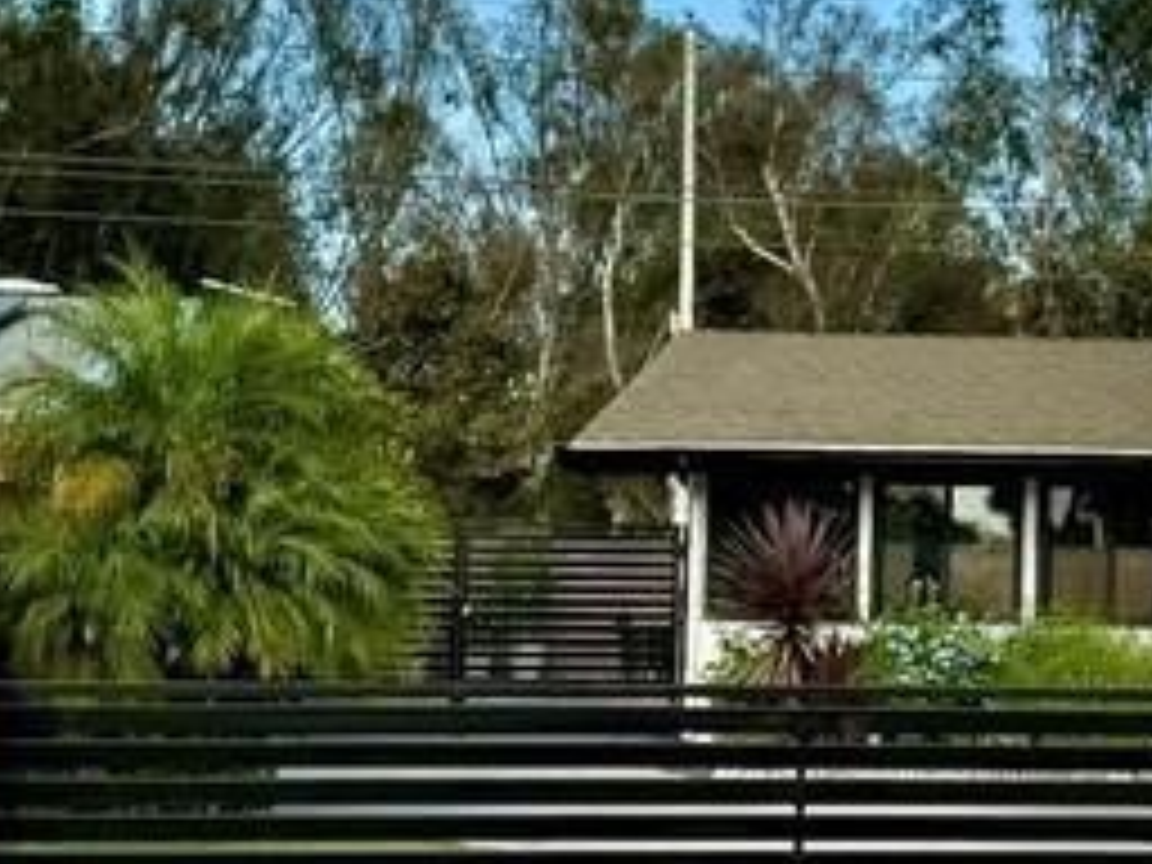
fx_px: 3195
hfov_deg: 19.8
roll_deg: -0.2
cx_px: 1179
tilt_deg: +4.3
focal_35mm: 96
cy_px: 338
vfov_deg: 15.4
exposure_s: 1/3759
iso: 80
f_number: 1.78
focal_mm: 6.76
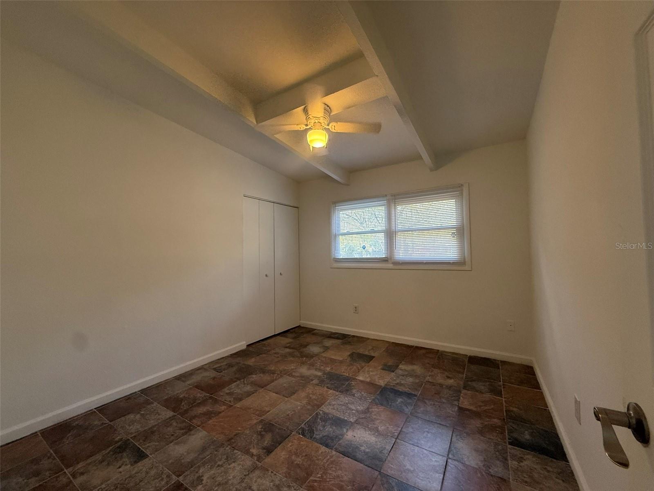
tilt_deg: +2.1
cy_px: 246
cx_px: 327
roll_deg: +0.4
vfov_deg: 85.7
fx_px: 265
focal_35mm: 14
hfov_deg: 102.1
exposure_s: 1/120
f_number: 2.2
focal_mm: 2.22
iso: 250
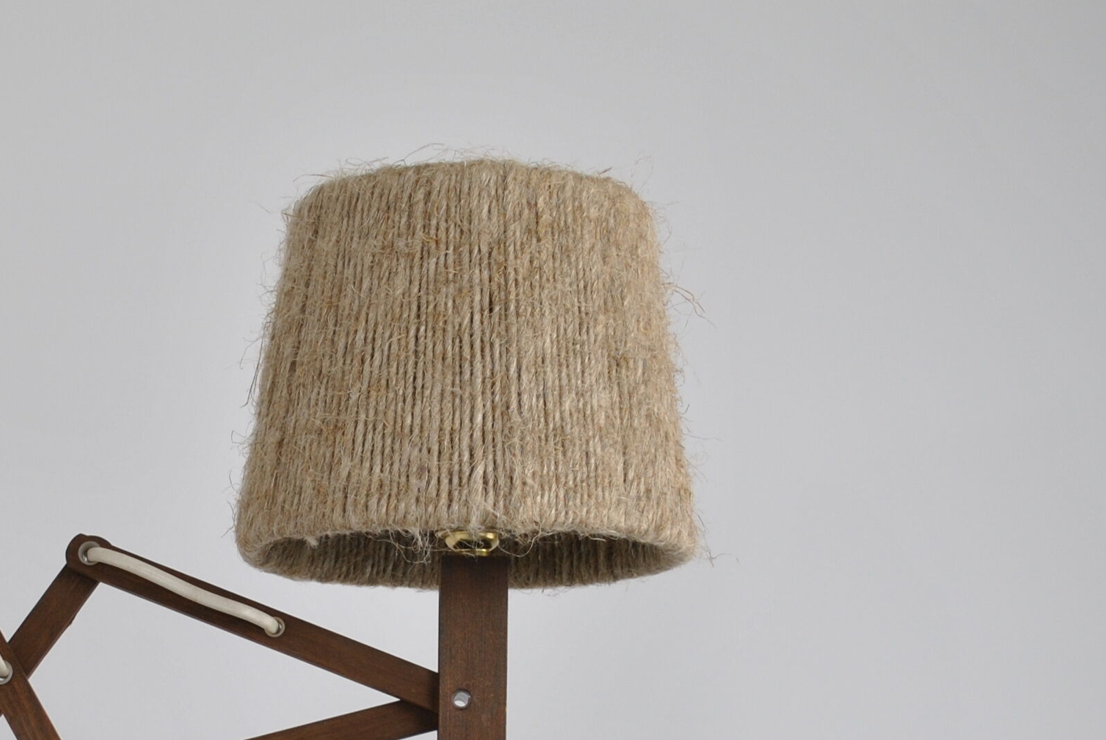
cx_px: 283
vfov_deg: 13.0
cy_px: 604
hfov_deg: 19.3
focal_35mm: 105
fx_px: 3236
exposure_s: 1/50
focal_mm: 29
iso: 200
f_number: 5
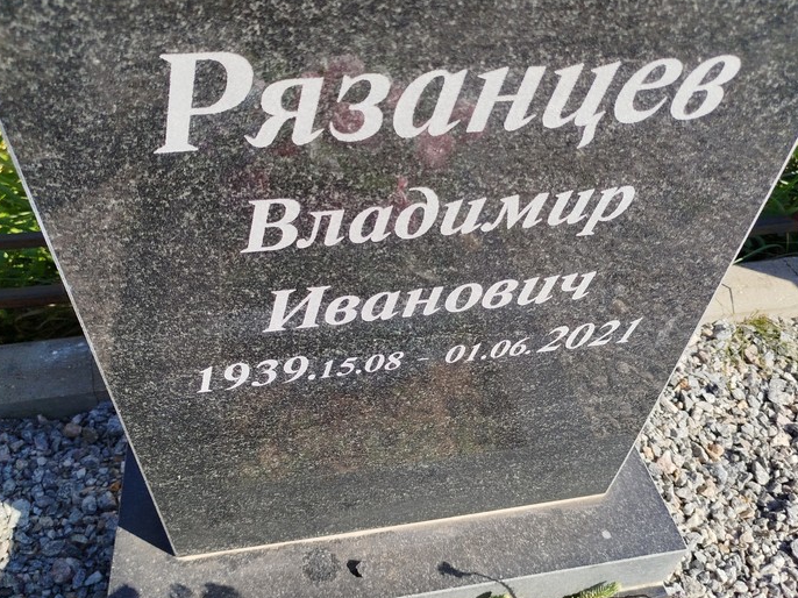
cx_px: 376
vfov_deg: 49.7
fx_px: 645
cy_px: 290
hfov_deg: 63.4
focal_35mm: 28
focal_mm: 5.31
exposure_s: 1/749
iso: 50
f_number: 1.7
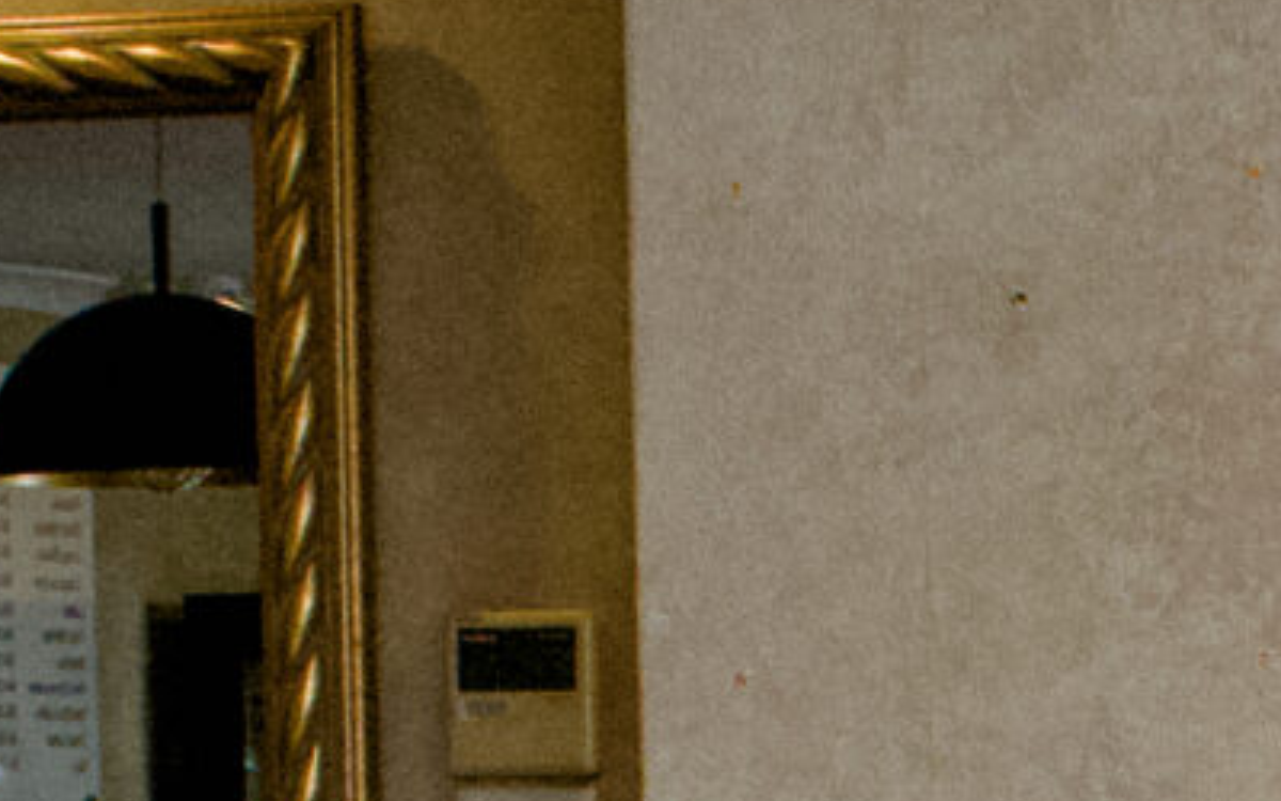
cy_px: 2430
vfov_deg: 5.2
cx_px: 1925
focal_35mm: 236
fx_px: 8238
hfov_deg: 8.7
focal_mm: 24.1
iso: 1250
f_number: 8
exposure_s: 1/160
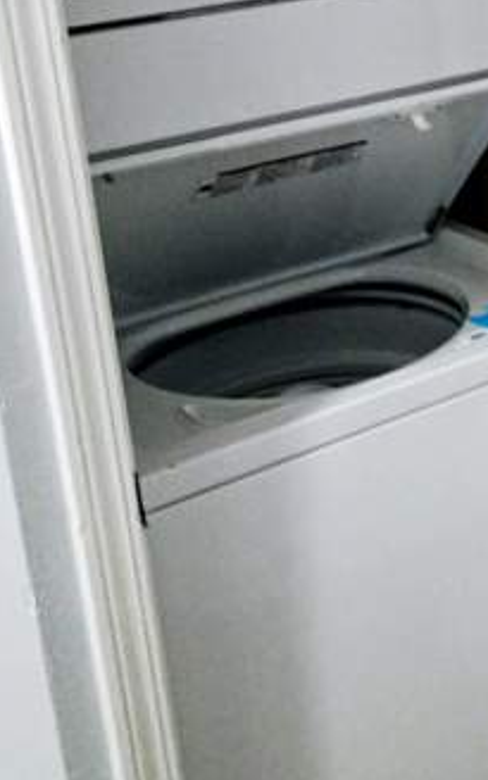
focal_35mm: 60
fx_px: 1277
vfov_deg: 32.9
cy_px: 140
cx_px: 548
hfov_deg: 20.5
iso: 1176
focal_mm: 4.27
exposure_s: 1/30
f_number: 1.8
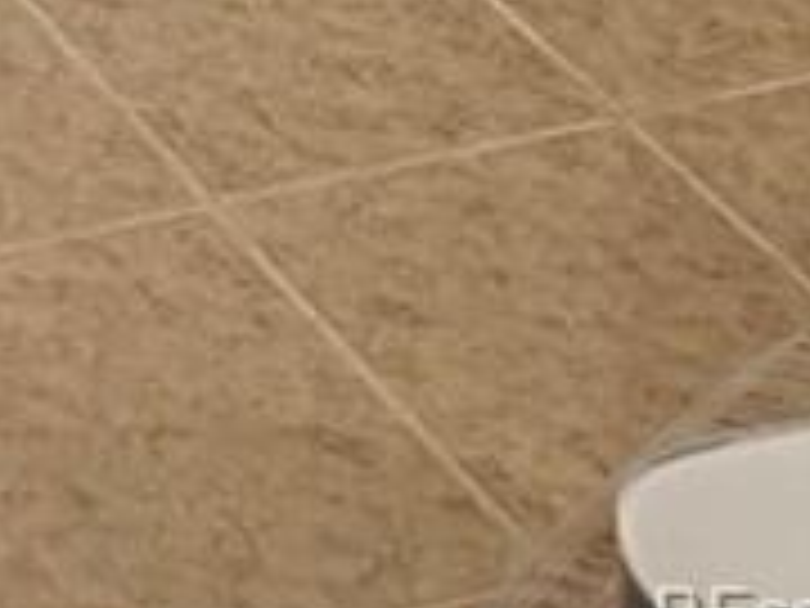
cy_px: -2031
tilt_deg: -5.8
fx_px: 3744
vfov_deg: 6.7
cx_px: -972
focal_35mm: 160
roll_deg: -2.1
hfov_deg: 10.9
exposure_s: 1/60
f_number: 1.78
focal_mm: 6.76
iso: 250
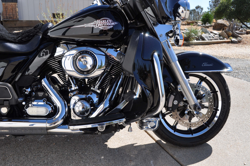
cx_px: 125
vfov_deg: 43.5
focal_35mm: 30
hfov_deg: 62.0
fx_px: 208
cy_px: 83
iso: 400
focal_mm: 20
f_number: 10
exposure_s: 1/400
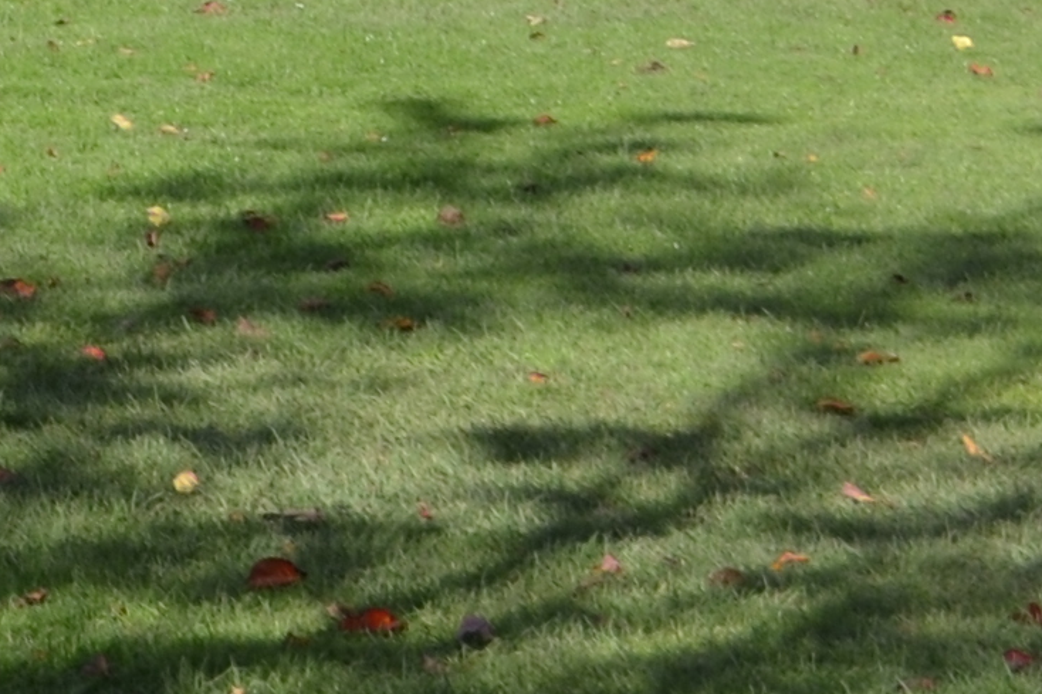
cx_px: -1844
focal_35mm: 245
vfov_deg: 5.4
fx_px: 7089
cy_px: -876
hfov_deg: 7.6
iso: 100
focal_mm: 26
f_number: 7.1
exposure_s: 1/200
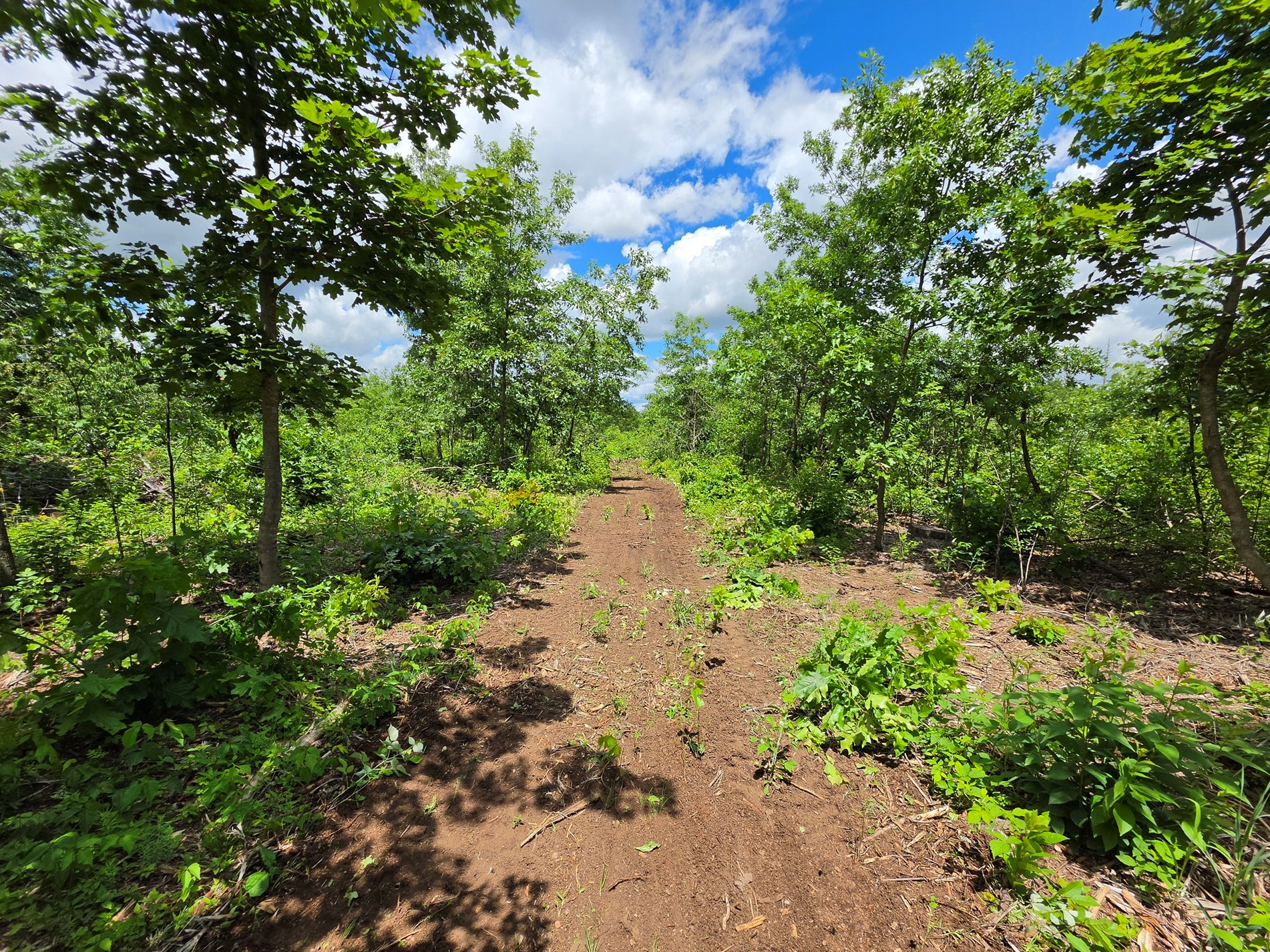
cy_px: 498
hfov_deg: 102.0
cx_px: 604
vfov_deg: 85.6
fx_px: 514
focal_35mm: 14
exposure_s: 1/2082
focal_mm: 2.2
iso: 32
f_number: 1.9
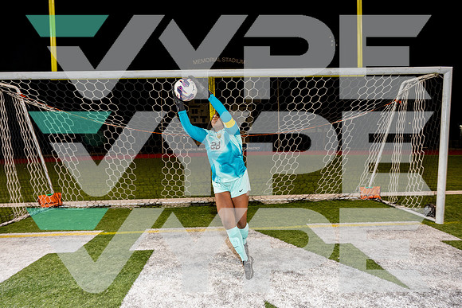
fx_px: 308
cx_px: 231
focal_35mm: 24
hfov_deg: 73.7
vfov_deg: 53.2
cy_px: 154
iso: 800
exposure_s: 1/250
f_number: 5.6
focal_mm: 24
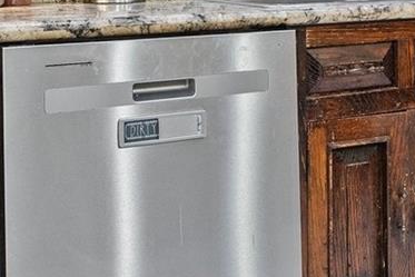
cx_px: 213
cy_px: 1
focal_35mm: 60
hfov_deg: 33.4
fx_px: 692
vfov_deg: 21.8
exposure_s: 1/13
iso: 2800
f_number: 8
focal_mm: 14
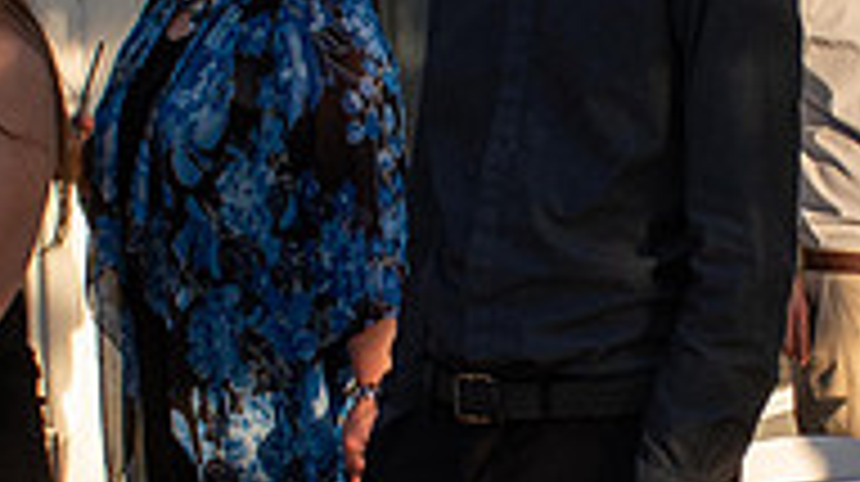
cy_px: 238
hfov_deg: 15.5
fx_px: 3144
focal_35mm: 138
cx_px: 588
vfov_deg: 8.8
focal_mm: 20
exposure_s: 1/200
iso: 100
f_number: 7.1
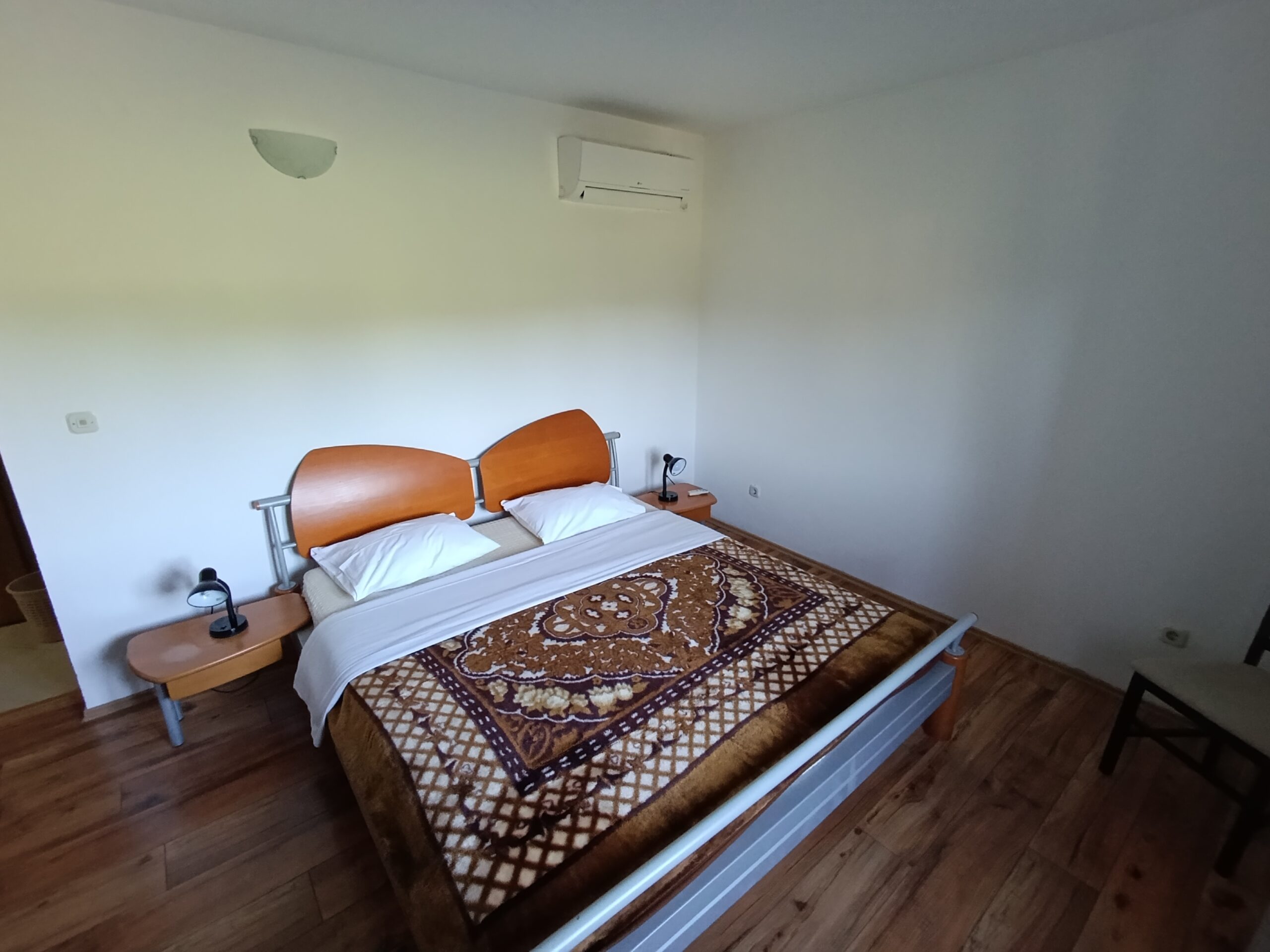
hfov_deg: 94.5
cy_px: 476
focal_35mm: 16
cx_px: 635
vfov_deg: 78.1
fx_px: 587
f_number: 2.2
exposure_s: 1/33.3
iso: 640
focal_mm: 1.65
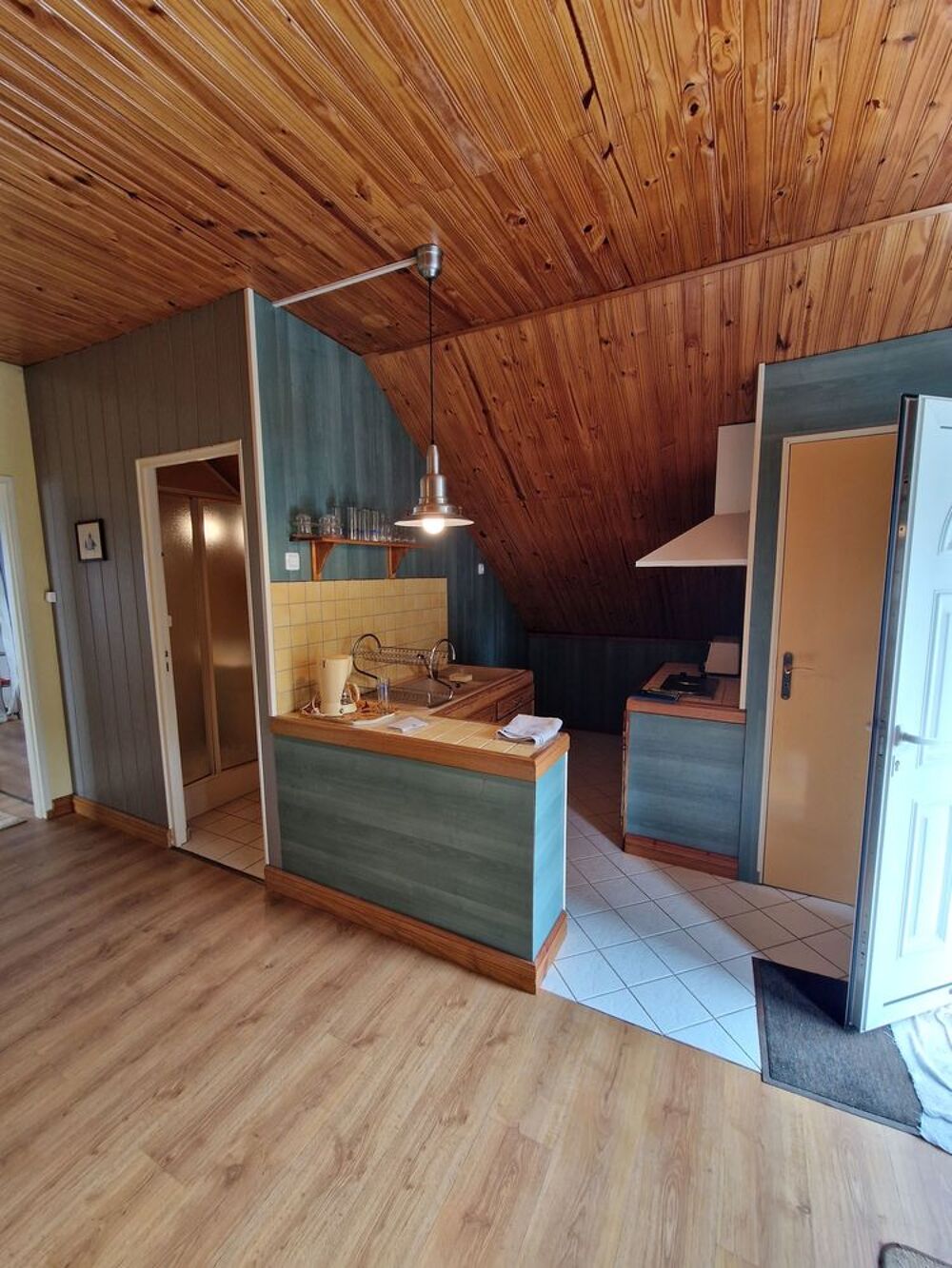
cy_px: 634
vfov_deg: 106.2
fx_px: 477
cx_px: 476
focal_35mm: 13
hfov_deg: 89.9
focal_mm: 2.2
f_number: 2.2
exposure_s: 1/50
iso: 100
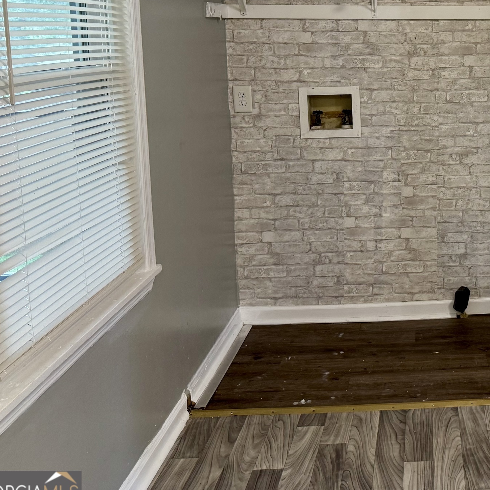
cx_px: 485
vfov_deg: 36.6
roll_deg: -0.4
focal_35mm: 45
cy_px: 120
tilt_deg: -7.6
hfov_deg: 34.3
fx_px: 721
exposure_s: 1/60
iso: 200
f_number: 1.78
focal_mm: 6.76
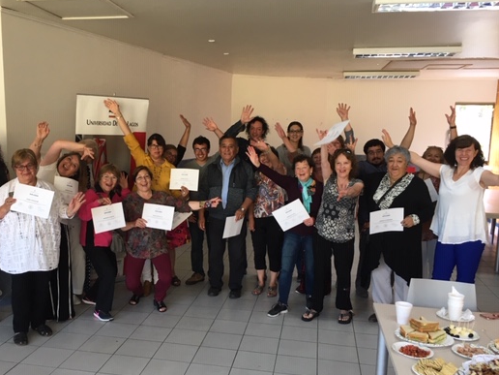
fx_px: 519
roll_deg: -1.7
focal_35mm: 36
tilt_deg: -8.8
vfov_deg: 39.6
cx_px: 207
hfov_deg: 51.1
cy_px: 203
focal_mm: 4.15
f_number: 2.2
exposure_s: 1/33
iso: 25
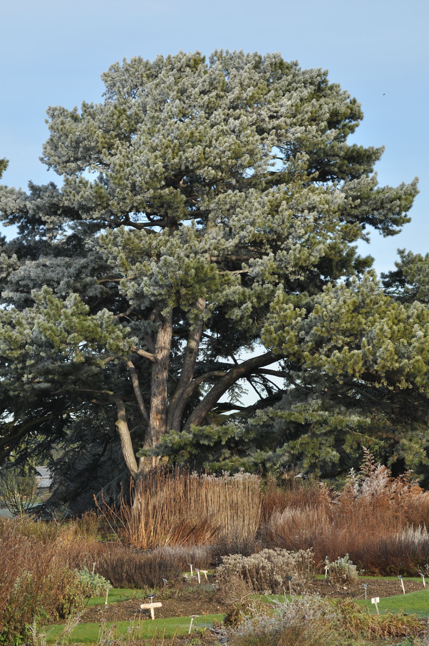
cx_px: 214
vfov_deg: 29.3
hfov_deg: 19.7
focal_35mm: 69
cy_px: 323
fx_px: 1237
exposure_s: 1/200
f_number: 9
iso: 200
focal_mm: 46
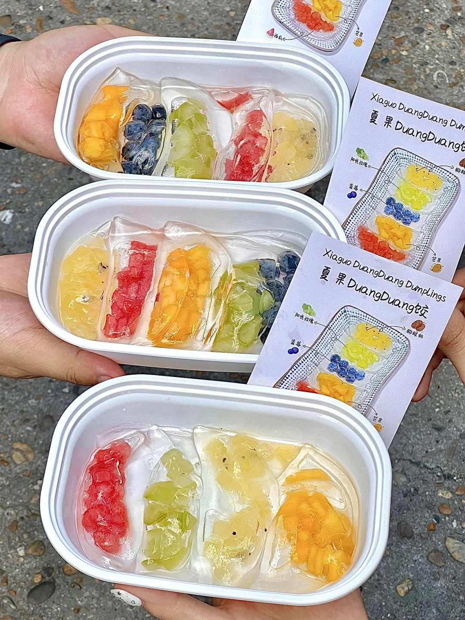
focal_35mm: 77
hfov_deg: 19.1
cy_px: 310
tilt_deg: -52.3
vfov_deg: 25.3
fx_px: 1379
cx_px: 232
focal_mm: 9
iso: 32
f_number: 2.8
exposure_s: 1/461
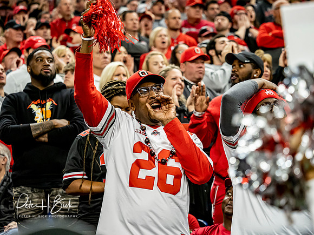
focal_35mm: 146
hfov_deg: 13.5
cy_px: 118
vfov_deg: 10.2
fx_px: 1324
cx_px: 157
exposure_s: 1/1000
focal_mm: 73
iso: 2000
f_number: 2.8
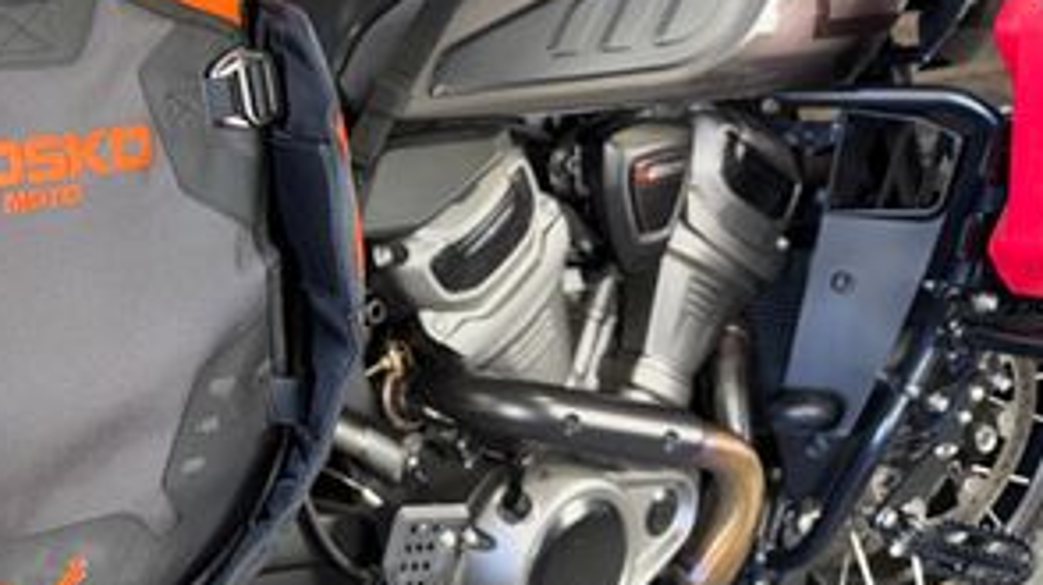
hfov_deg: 33.9
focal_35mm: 57
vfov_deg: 21.0
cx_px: 35
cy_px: 184
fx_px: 1576
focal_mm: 6.76
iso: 64
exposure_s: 1/23
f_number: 1.78
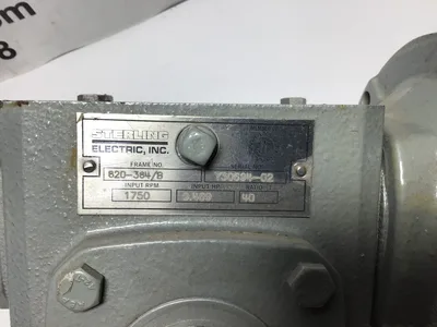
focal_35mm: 31
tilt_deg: -66.8
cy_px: 164
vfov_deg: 45.4
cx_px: 218
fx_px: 391
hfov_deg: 58.4
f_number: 2.4
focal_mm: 3.3
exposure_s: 1/120
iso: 25
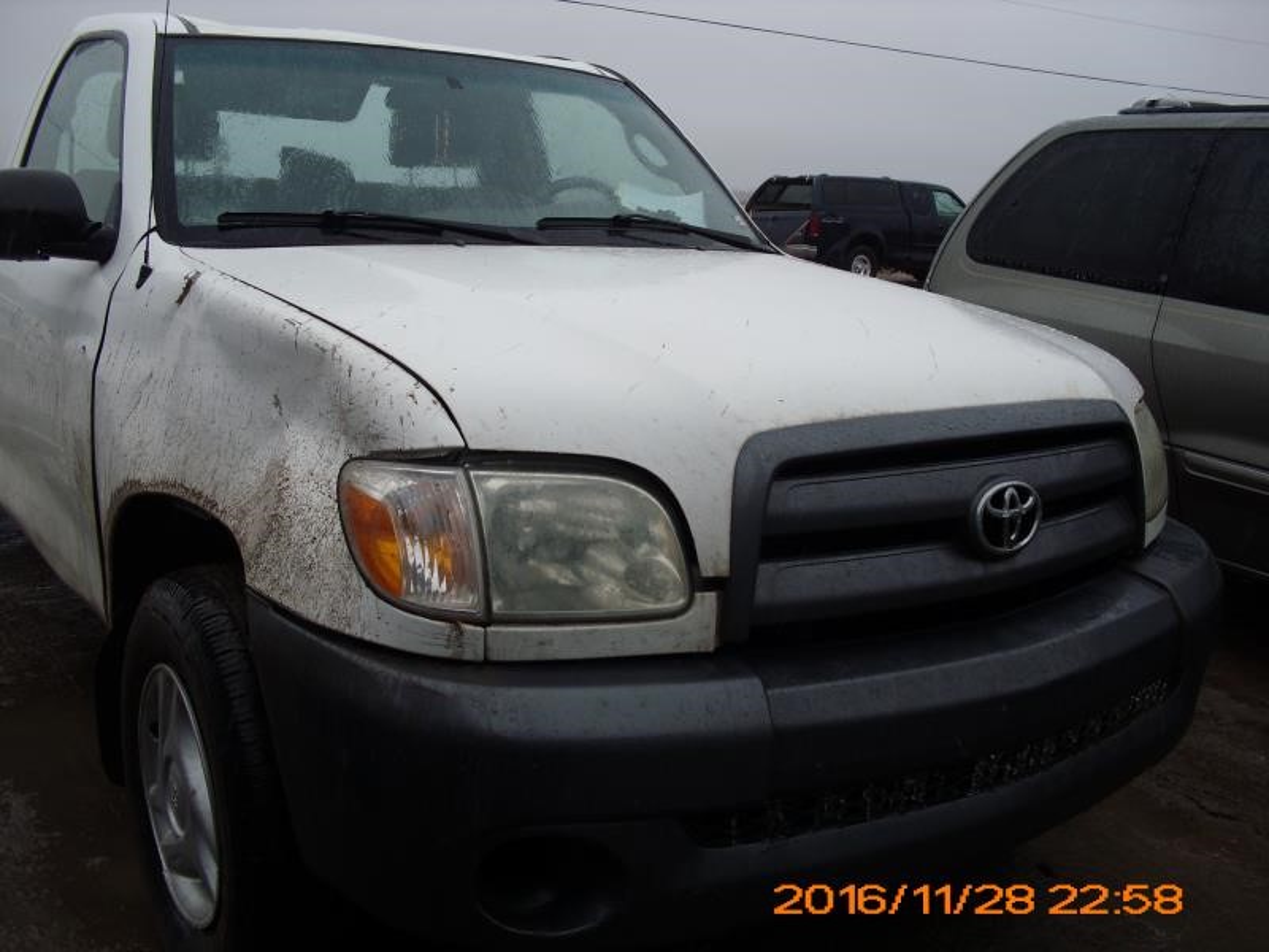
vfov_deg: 39.7
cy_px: 476
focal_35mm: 36
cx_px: 634
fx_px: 1320
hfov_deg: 51.4
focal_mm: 6.3
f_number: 3.1
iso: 80
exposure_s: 1/320
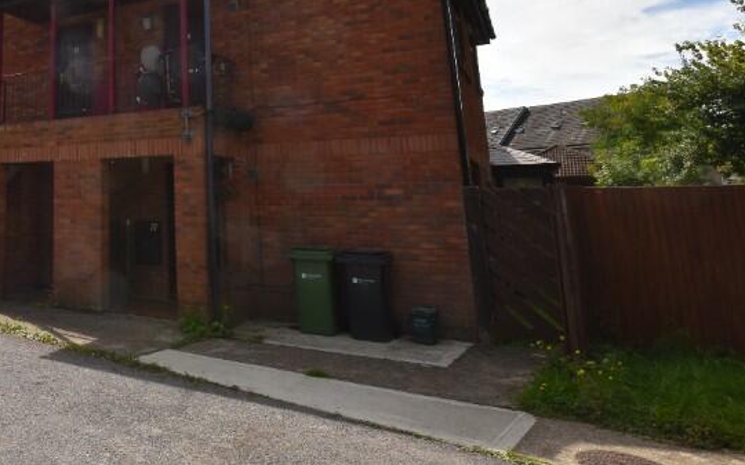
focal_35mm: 29
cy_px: 70
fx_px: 589
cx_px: 81
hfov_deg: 56.3
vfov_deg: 40.6
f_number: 10
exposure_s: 1/200
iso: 100
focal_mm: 10
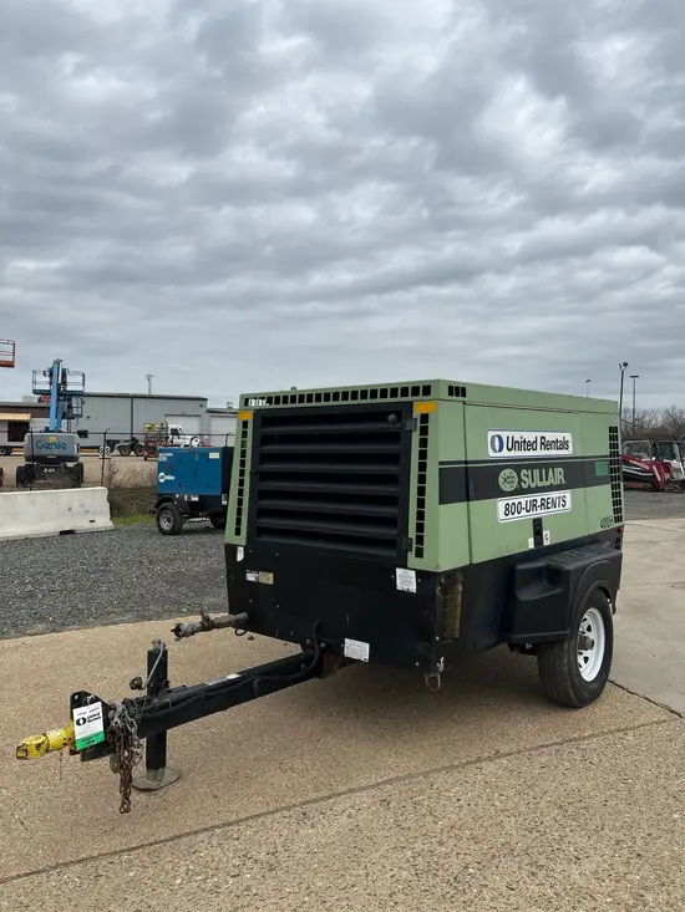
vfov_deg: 67.3
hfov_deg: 53.1
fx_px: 686
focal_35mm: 26
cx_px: 342
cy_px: 456
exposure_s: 1/4082
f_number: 1.6
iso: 50
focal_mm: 5.96
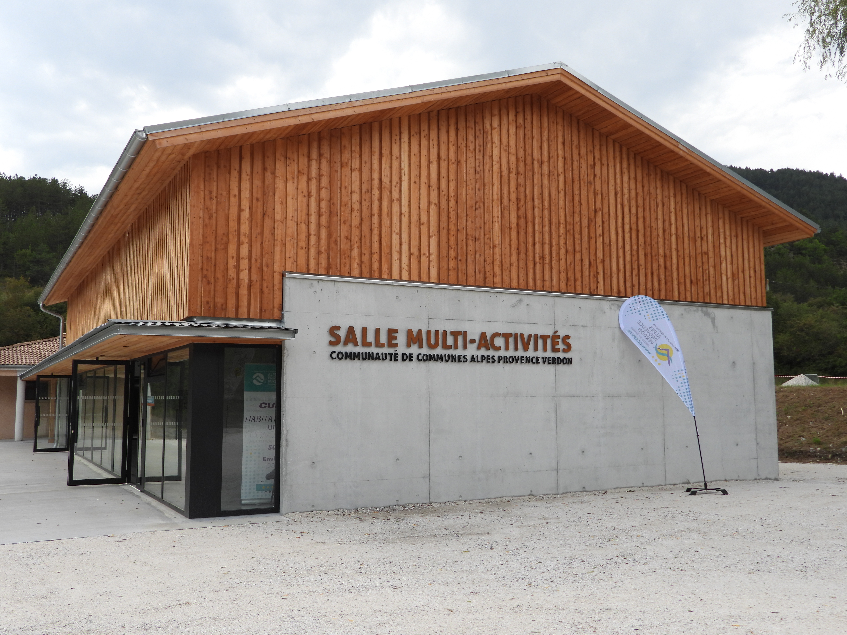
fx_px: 783
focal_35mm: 32
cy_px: 318
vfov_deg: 44.2
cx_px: 424
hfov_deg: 56.8
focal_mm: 5.8
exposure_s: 1/500
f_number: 3.2
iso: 100
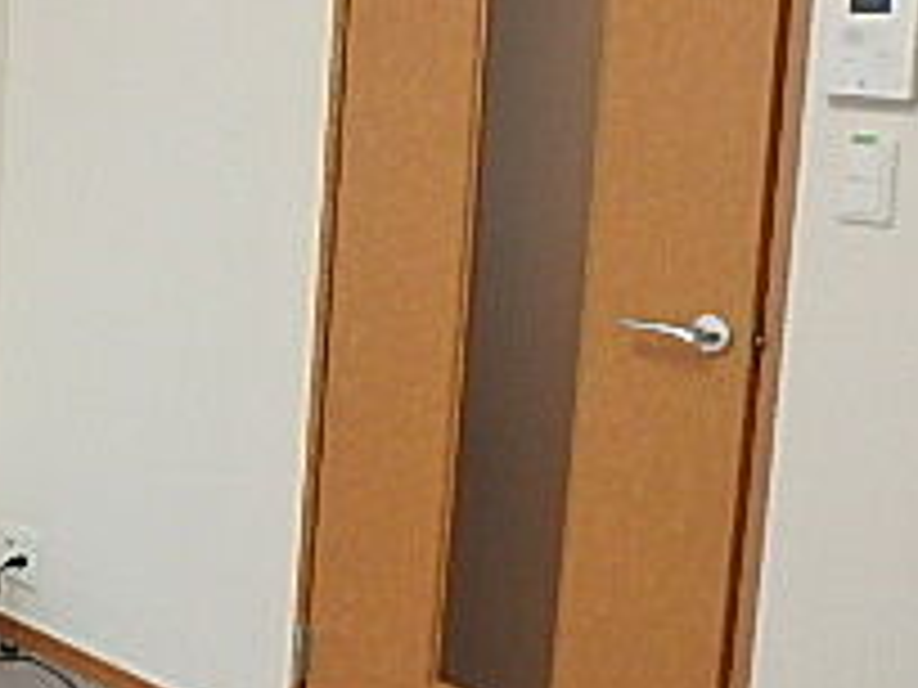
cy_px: 166
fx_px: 1750
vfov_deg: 22.0
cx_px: -432
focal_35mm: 66
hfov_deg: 23.8
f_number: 3.5
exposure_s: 1/30
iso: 200
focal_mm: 3.7
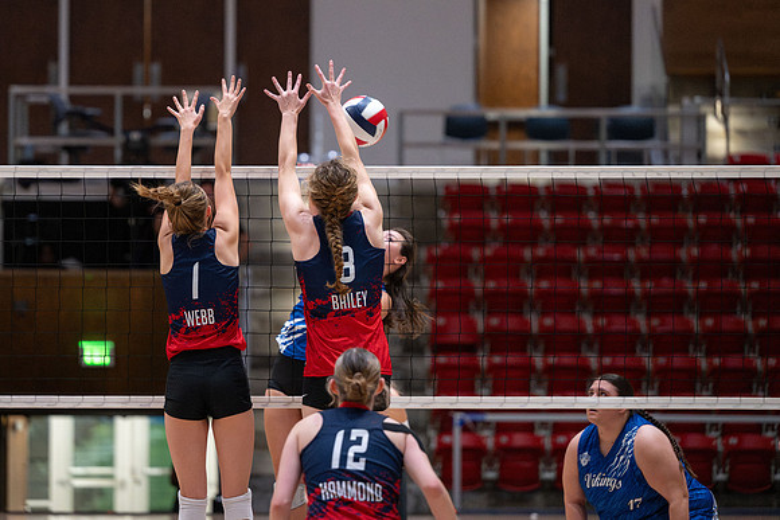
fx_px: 3992
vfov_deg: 7.5
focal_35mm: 184
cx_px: 308
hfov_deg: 11.2
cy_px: 201
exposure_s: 1/640
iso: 8000
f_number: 2.8
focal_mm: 150
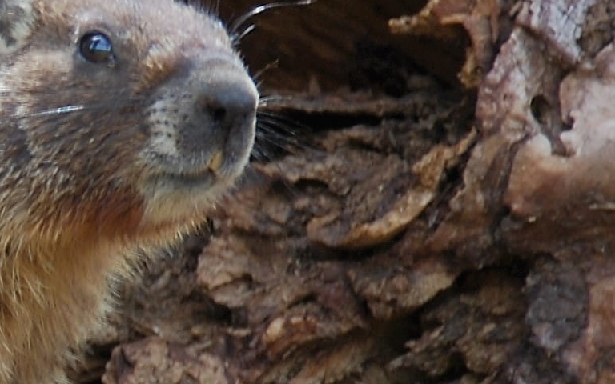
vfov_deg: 0.6
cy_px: 170
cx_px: -168
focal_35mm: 2316
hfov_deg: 0.9
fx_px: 38818
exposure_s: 1/50
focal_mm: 300
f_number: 5.6
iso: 100
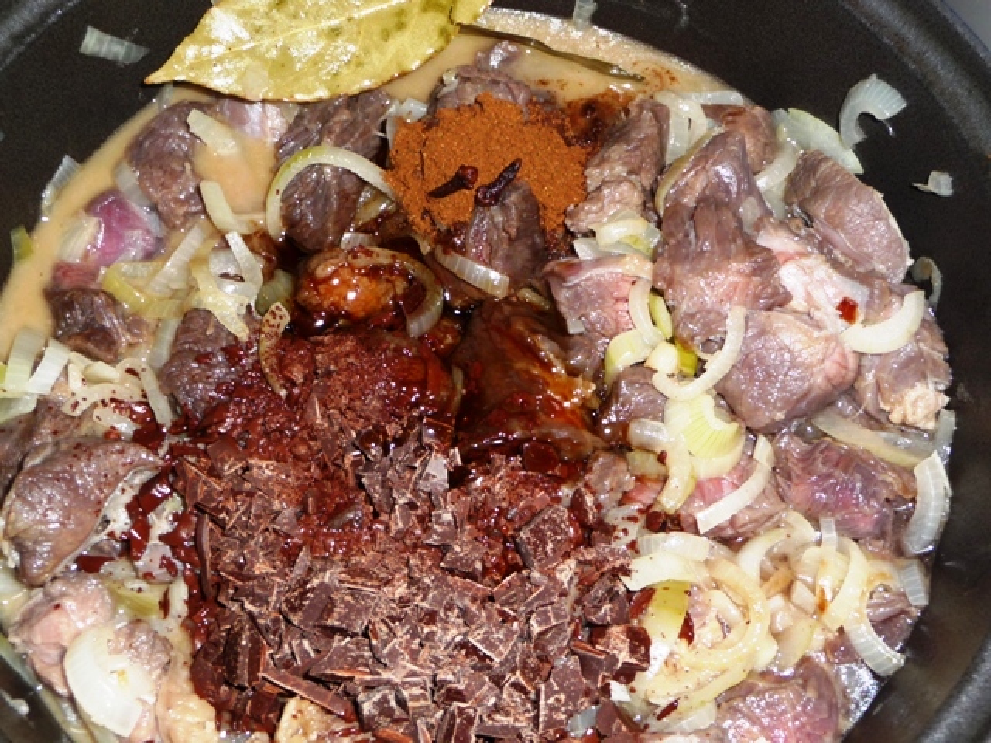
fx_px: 1431
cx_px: 496
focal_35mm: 50
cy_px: 372
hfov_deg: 38.2
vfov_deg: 29.1
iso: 100
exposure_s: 1/30
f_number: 4.2
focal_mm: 8.5
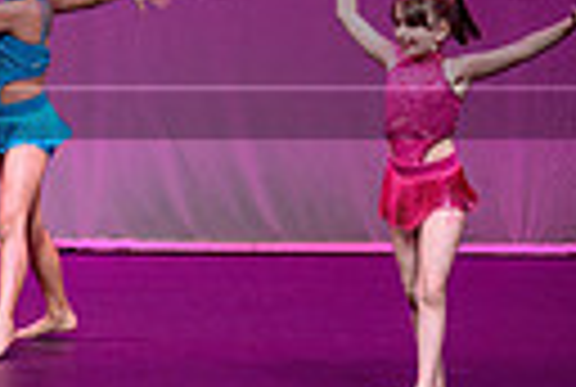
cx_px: -360
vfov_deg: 3.5
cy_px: -92
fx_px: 6335
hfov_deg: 5.2
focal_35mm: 395
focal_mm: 82
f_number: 2.8
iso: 1250
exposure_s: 1/250
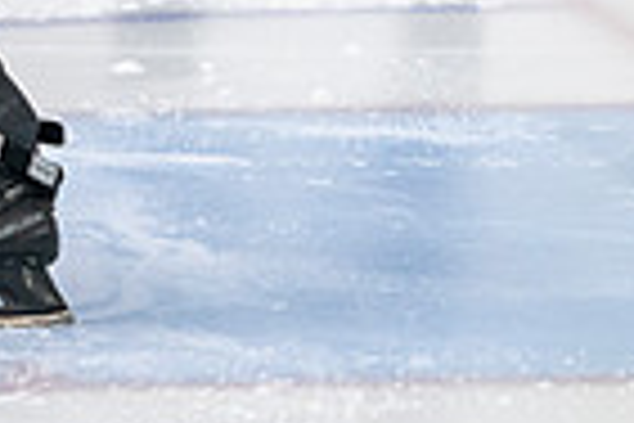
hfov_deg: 3.1
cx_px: -267
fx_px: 11675
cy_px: -295
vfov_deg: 2.1
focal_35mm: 663
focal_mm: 130
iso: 3200
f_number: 3.2
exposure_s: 1/640
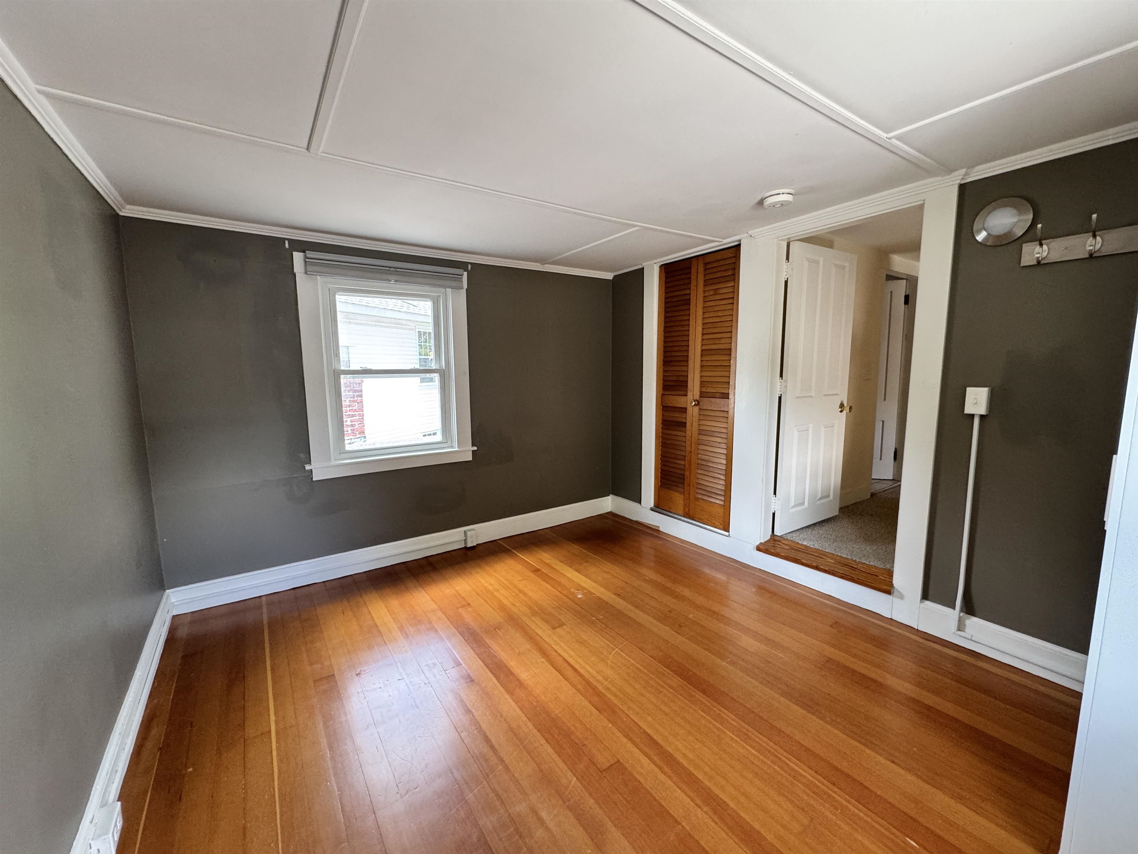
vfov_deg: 85.7
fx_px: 460
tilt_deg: -8.2
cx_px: 569
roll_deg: +0.7
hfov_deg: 102.1
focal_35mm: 14
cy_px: 427
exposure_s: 1/99
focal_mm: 2.22
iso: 200
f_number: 2.2
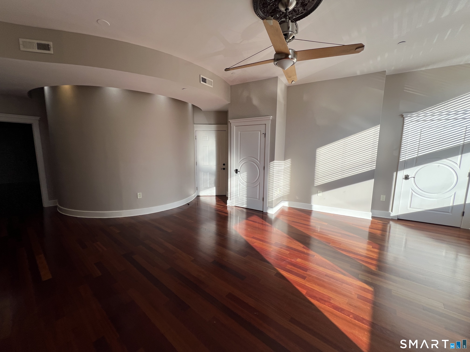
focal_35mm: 13
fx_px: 177
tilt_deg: -9.2
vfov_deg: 89.9
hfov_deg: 106.2
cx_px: 235
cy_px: 176
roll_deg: -0.1
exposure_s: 1/195
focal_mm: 1.57
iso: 32
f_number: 1.8
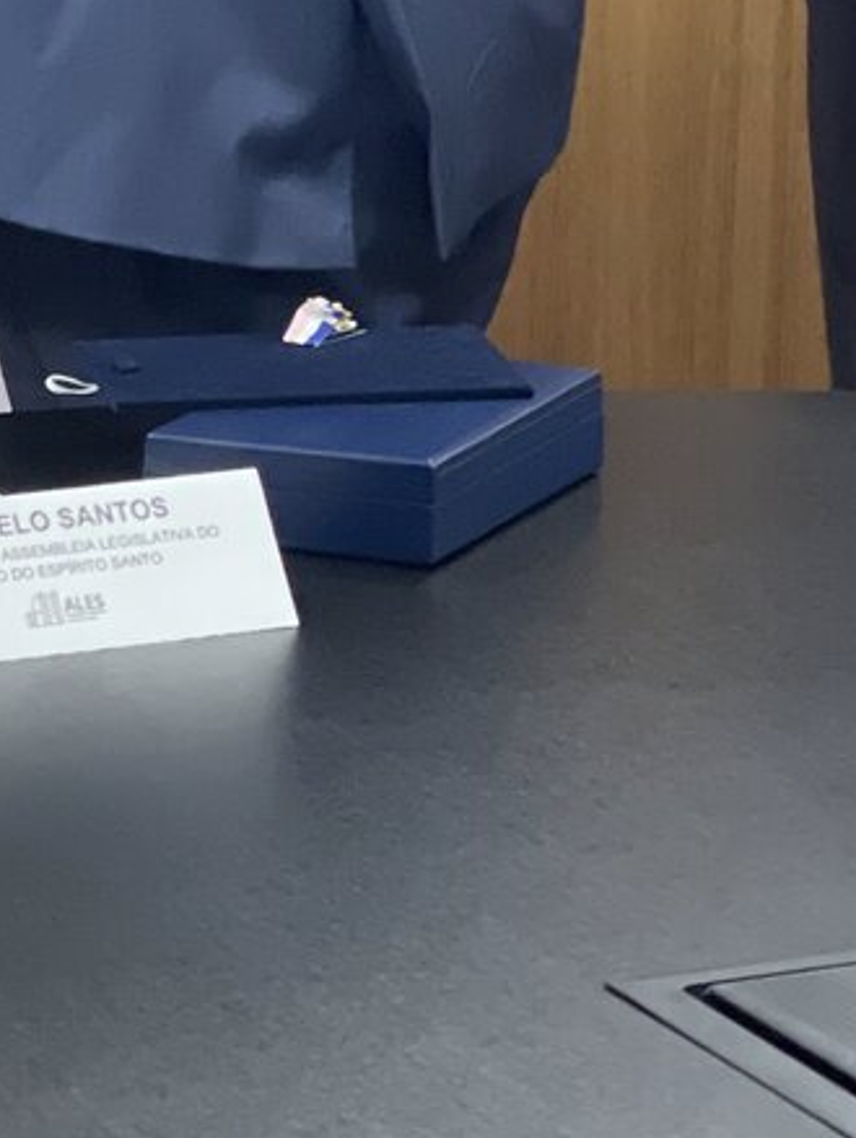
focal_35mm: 233
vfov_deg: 8.4
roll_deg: +0.5
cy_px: -262
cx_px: 93
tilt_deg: -7.8
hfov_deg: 6.4
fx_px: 7671
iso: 320
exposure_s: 1/60
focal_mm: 7.5
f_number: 2.2
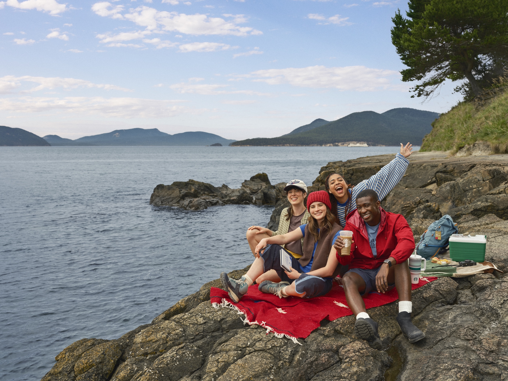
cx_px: 254
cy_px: 190
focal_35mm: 36
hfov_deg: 51.4
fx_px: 528
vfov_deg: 39.7
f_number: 6.4
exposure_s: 1/200
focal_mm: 45
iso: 125
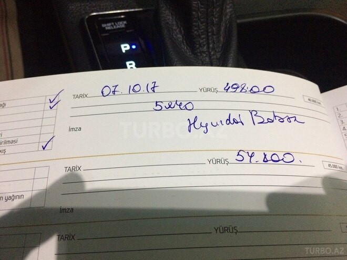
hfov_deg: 61.7
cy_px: 130
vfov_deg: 48.2
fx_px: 291
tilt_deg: -65.1
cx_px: 174
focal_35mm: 29
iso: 320
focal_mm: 4.15
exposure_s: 1/33
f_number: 2.2
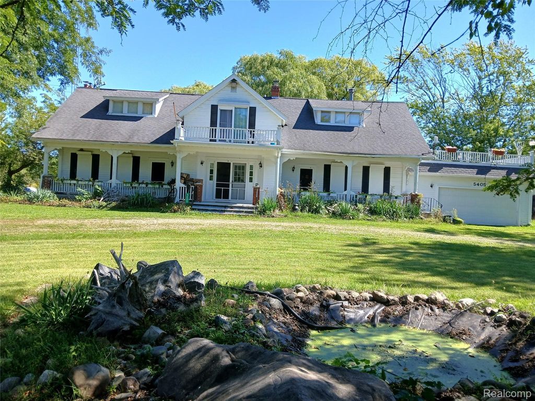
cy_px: 200
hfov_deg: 67.3
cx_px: 268
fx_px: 402
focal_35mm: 26
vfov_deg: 53.1
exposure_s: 1/278
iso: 20
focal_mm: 3.98
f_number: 1.8
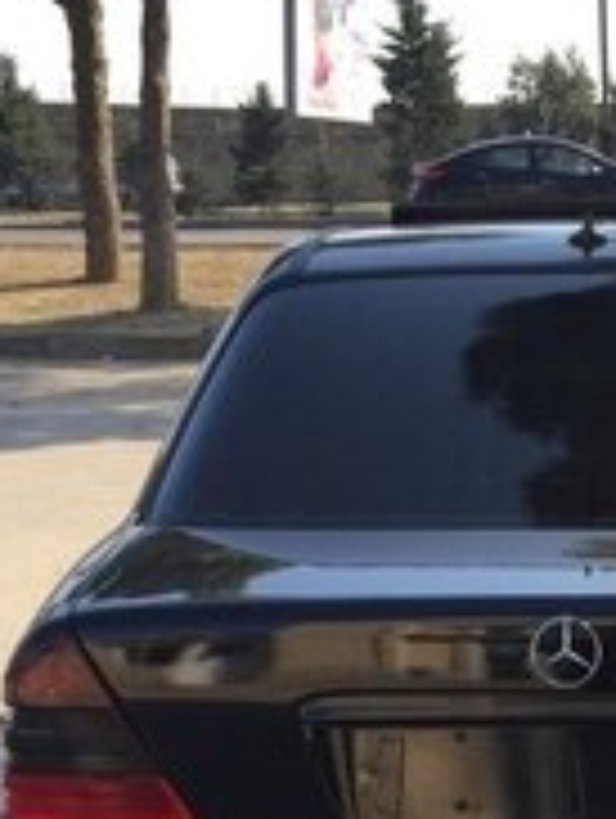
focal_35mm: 79
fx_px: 1870
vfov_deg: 22.7
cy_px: 976
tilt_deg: -21.0
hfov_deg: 18.4
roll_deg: +1.3
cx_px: 567
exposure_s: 1/746
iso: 32
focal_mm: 4.15
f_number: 2.2
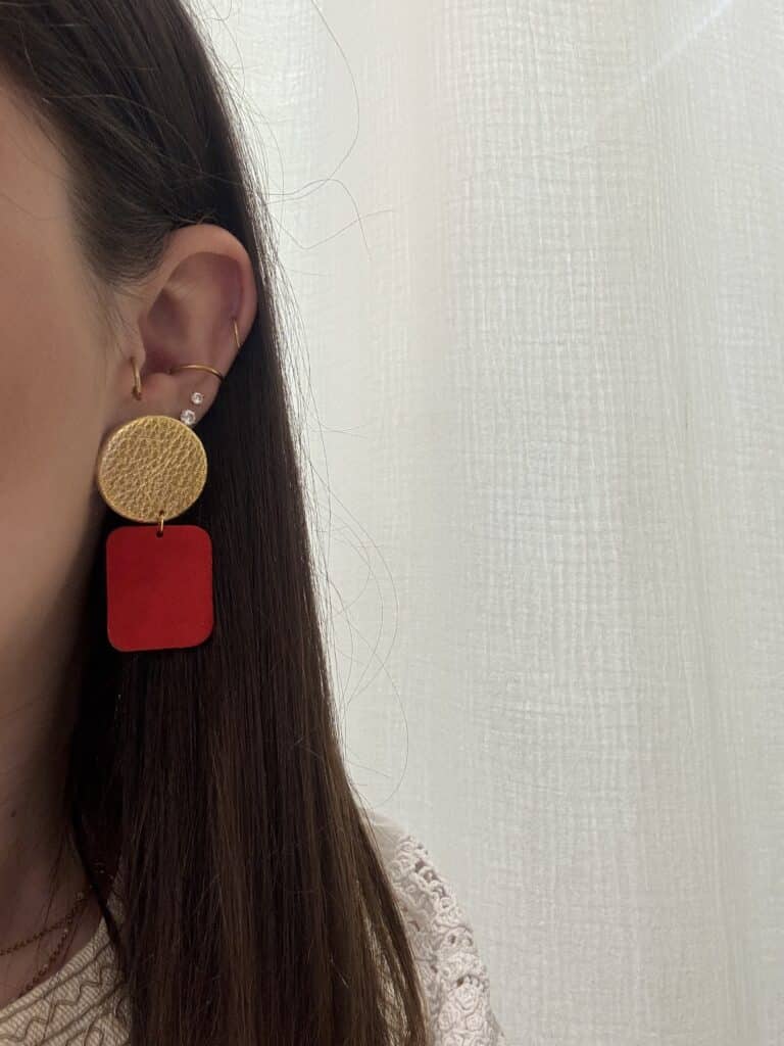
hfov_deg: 46.8
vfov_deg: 60.0
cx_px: 392
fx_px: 906
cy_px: 523
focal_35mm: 30
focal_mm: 2.69
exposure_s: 1/50
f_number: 1.9
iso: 64
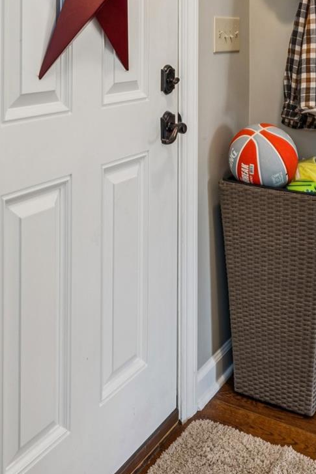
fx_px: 608
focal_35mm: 46
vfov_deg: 39.2
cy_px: 35
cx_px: 135
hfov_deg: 29.1
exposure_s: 3.2
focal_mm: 16.4
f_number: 11
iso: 100
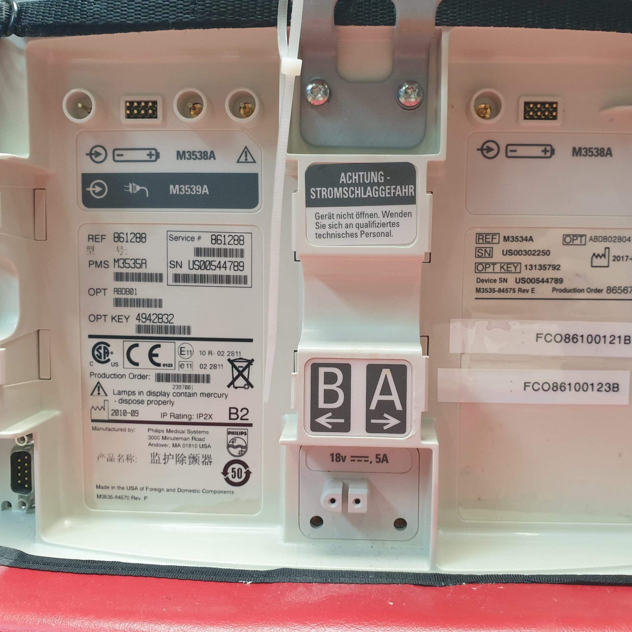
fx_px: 640
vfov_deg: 52.5
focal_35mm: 31
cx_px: 354
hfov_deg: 52.4
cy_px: 314
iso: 200
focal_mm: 4.3
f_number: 2.4
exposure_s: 1/50
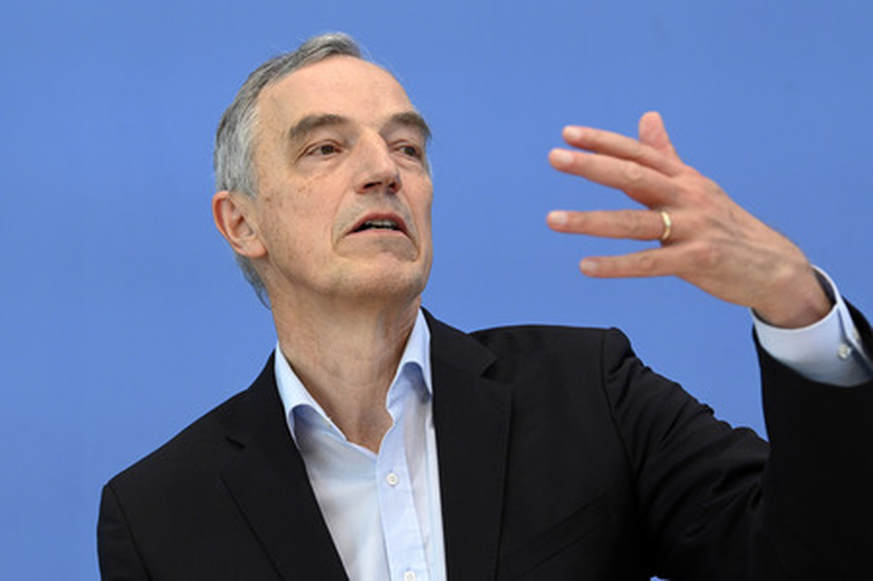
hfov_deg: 17.1
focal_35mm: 120
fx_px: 2908
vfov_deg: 11.4
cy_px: 290
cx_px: 436
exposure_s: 1/800
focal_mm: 120
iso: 4000
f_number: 5.6
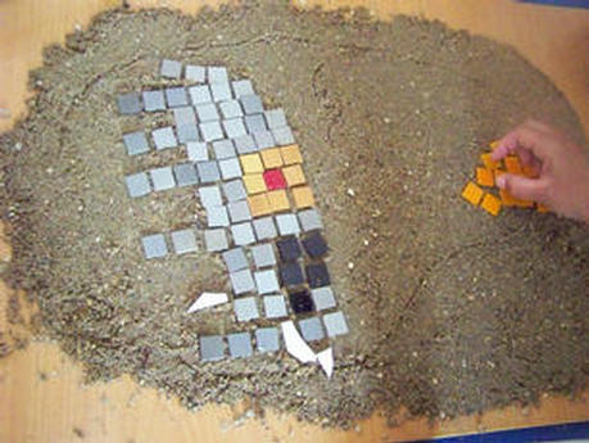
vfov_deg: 37.8
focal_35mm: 38
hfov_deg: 48.9
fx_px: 647
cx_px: 294
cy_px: 222
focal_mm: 6.3
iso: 1600
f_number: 2.8
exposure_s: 1/125
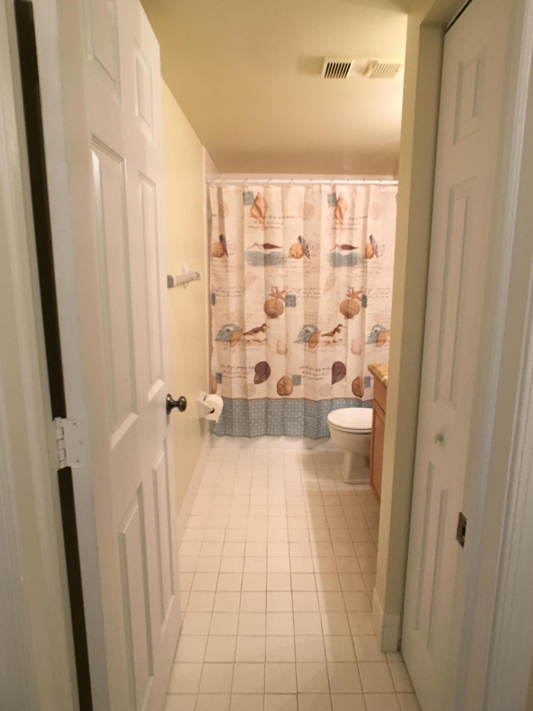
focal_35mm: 32
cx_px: 267
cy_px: 346
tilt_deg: -9.6
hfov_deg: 44.1
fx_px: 657
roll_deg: -0.1
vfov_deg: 56.8
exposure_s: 1/15
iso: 40
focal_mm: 4.15
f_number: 2.2
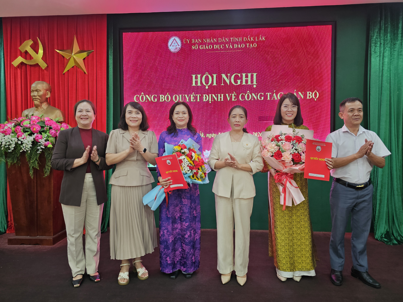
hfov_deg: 73.9
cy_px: 151
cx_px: 202
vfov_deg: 58.9
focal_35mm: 23
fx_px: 268
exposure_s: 1/60
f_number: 1.7
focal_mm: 6.3
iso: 250
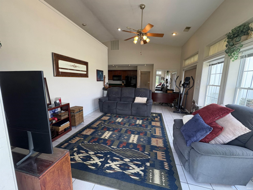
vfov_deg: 85.7
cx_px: 126
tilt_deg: -8.0
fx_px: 102
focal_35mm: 14
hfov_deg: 102.1
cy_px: 95
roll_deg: -0.7
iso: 125
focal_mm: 2.22
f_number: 2.2
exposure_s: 1/120
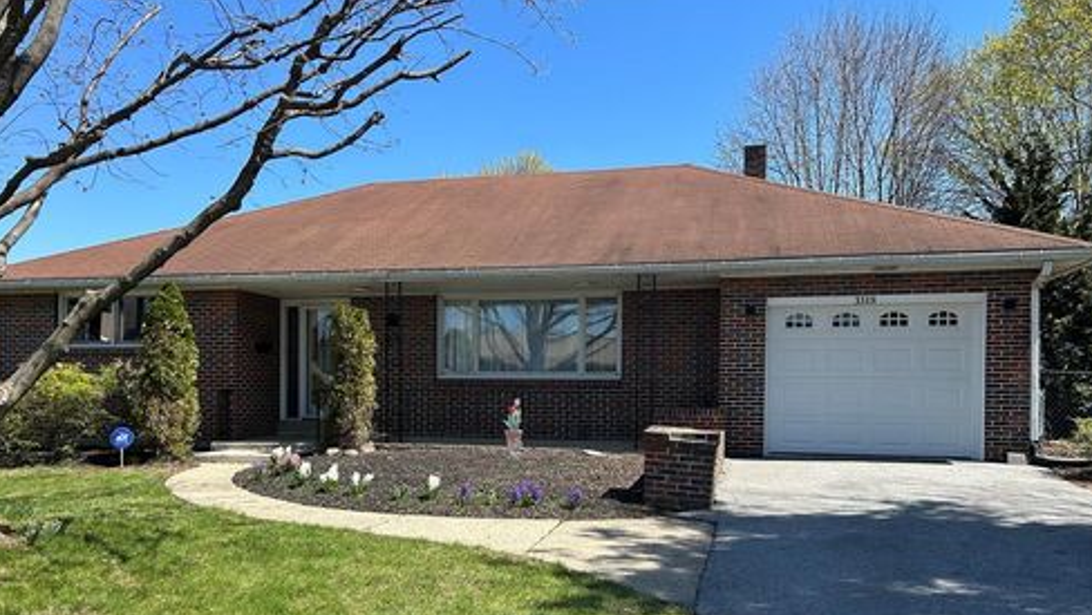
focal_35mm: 29
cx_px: 539
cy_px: 397
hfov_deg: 66.0
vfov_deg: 39.9
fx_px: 840
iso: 50
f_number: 1.5
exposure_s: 1/2299
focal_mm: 5.7
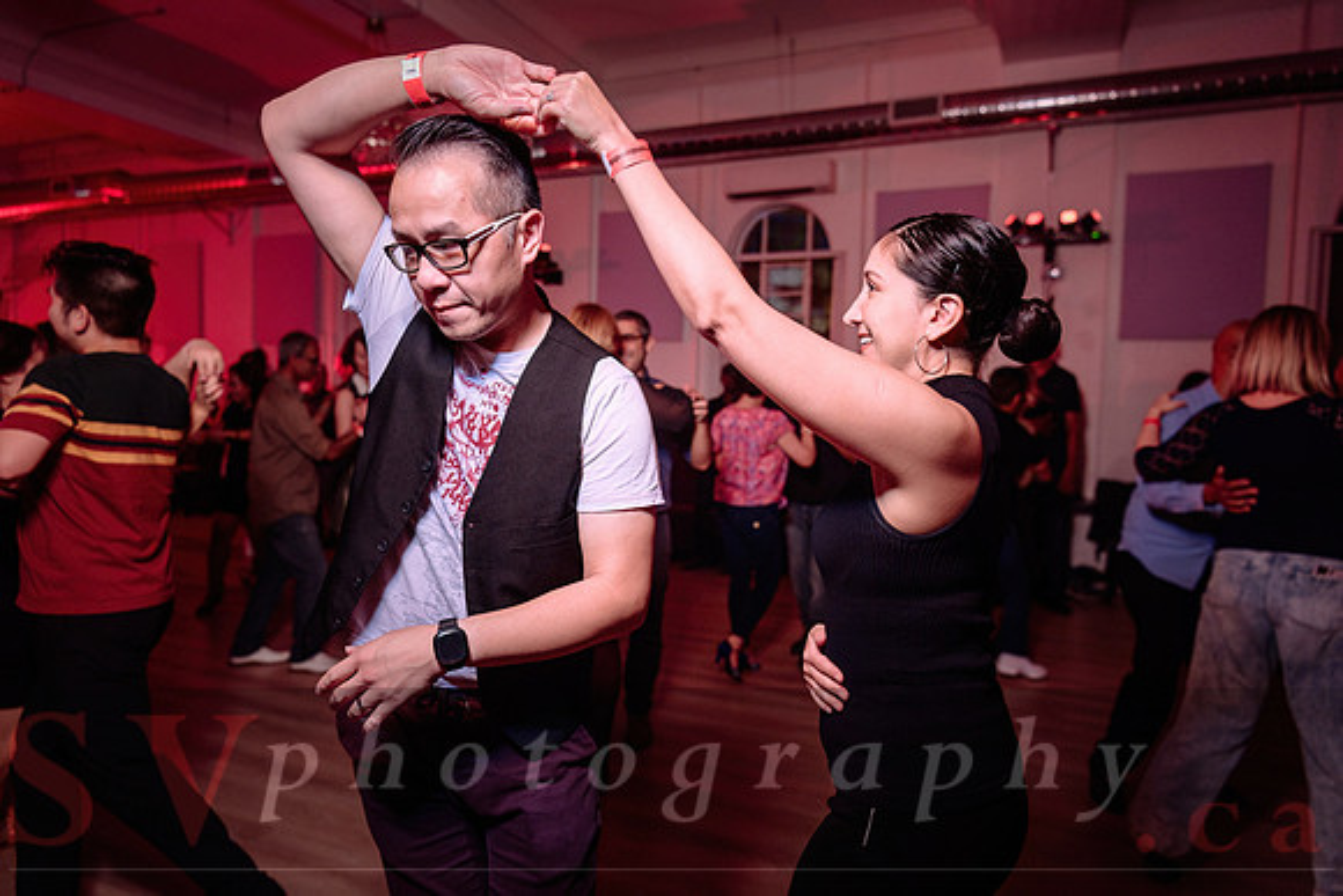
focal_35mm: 24
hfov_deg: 73.7
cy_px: 448
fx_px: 896
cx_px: 672
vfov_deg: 53.2
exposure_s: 1/100
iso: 800
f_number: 3.2
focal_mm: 24
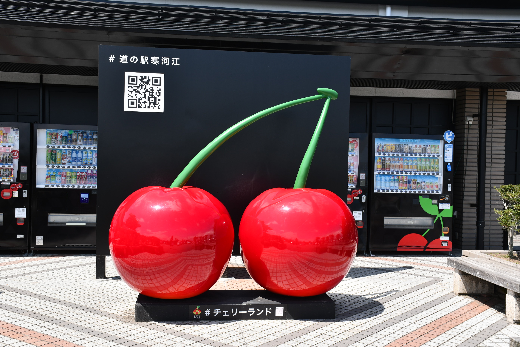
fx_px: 578
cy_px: 174
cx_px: 260
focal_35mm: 40
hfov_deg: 48.5
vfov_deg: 33.4
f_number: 8
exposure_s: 1/250
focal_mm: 27
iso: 100
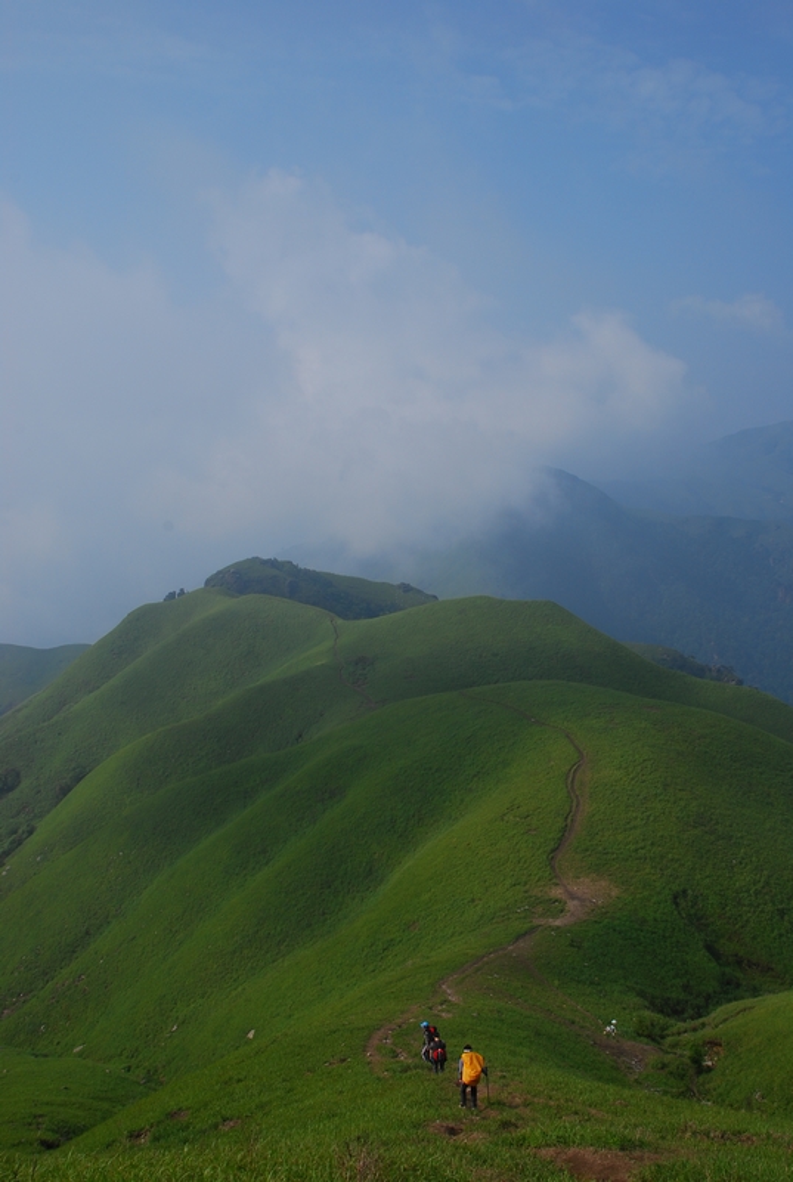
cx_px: 396
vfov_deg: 57.1
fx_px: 1085
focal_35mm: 33
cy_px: 591
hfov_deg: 40.1
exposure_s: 1/160
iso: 100
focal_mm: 22
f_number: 14
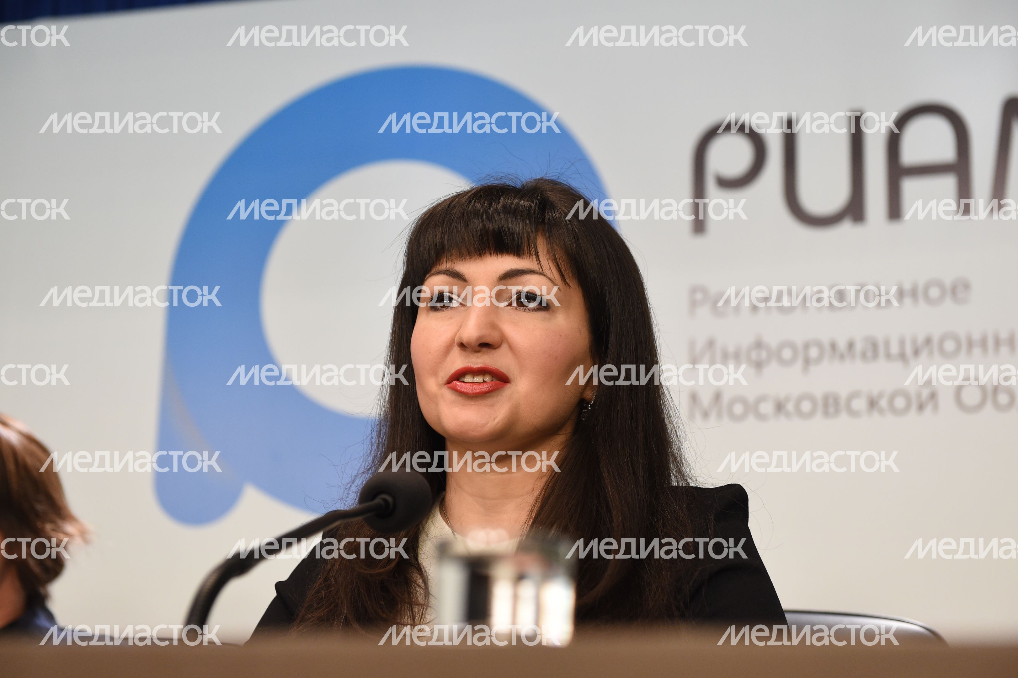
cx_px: 509
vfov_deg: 19.4
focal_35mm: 70
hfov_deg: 28.9
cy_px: 339
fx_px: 1978
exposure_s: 1/250
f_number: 4.5
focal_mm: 70
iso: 2500
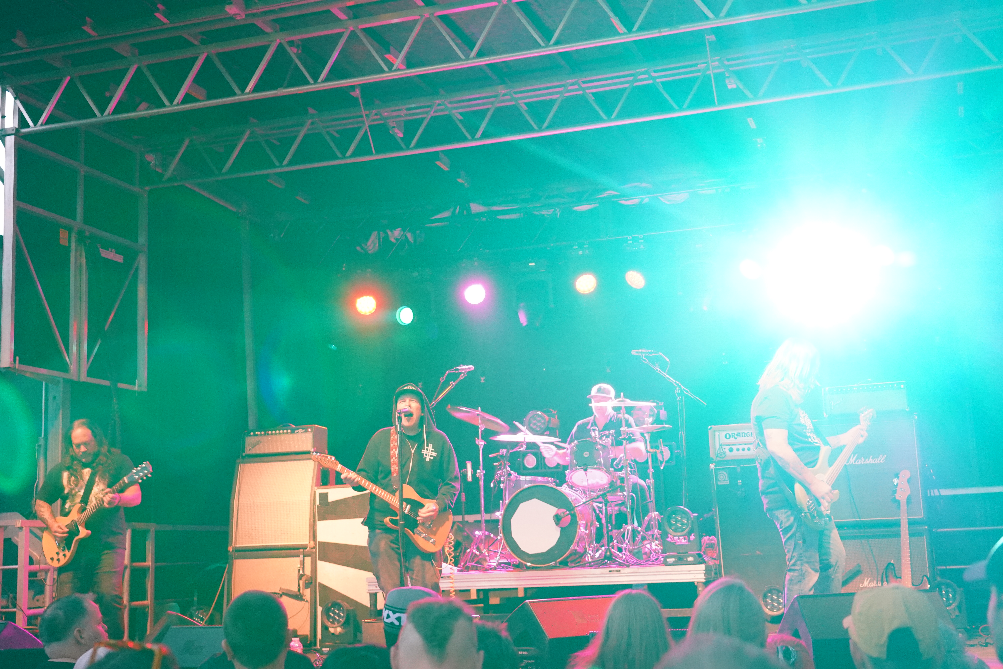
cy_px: 334
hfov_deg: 42.7
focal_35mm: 46
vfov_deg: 29.2
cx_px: 502
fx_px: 1282
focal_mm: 46
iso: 8000
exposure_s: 1/60
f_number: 4
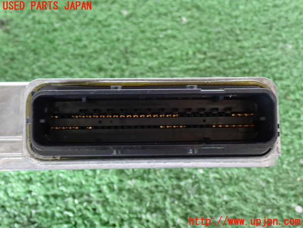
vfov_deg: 29.1
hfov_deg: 38.2
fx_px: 438
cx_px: 152
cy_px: 114
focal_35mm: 50
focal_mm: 9.01
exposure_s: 1/13
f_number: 3.2
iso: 1250
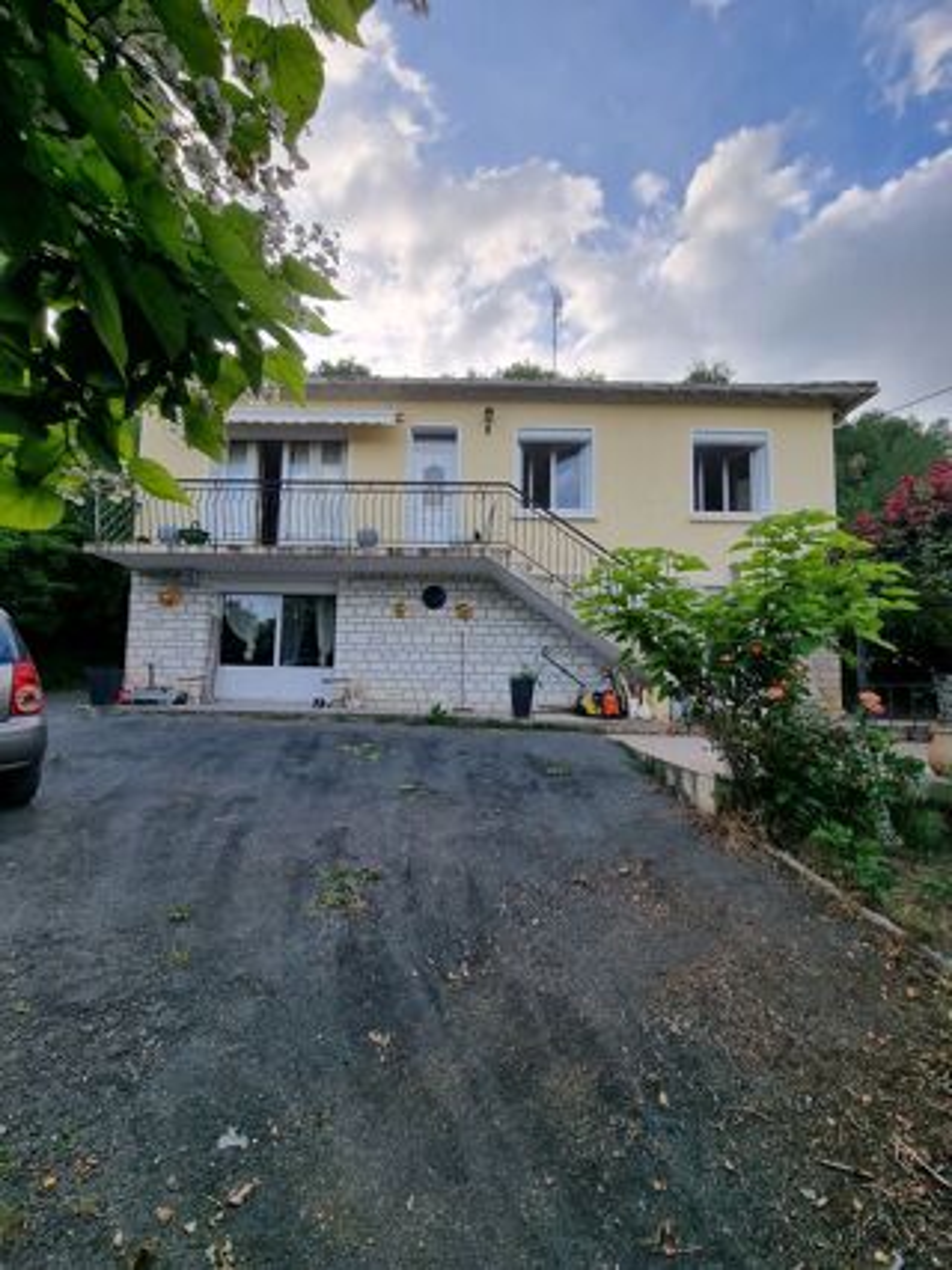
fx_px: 477
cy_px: 635
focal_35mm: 13
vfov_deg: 106.2
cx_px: 476
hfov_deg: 89.9
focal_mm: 2.2
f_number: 2.2
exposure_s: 1/494
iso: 50
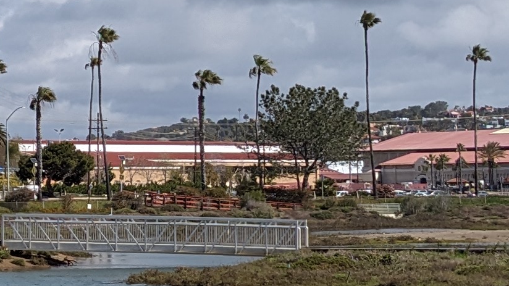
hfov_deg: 14.6
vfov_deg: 8.3
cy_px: -74
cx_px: -34
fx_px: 1943
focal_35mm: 144
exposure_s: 1/4673
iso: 62
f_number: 1.73
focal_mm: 4.38
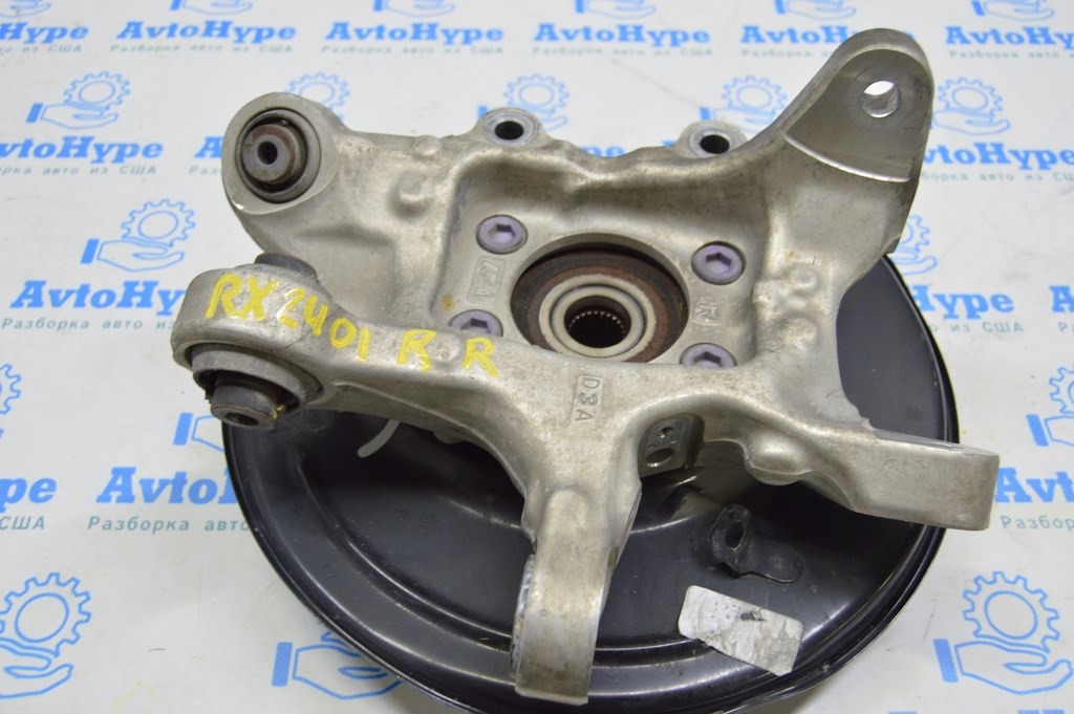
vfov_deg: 38.3
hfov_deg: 55.1
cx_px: 537
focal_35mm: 34
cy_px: 357
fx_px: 1028
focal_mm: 23
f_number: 5.6
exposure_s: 1/20
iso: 400
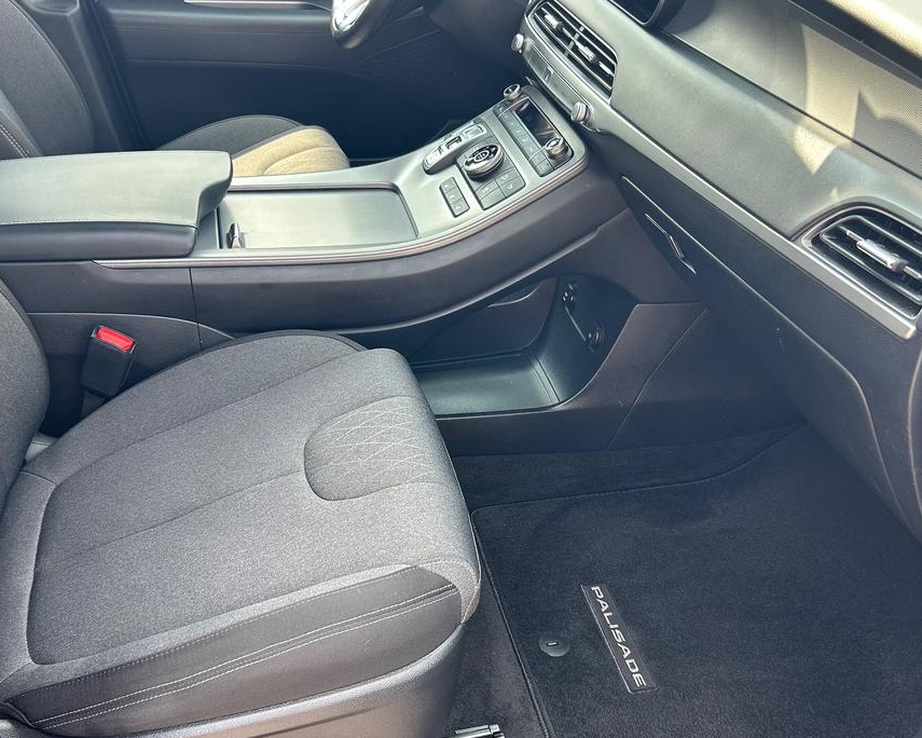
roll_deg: +1.0
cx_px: 452
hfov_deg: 47.9
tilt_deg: -34.5
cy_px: 414
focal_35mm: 38
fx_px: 1037
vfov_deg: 39.1
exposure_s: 1/137
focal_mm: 5.7
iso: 40
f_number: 1.5
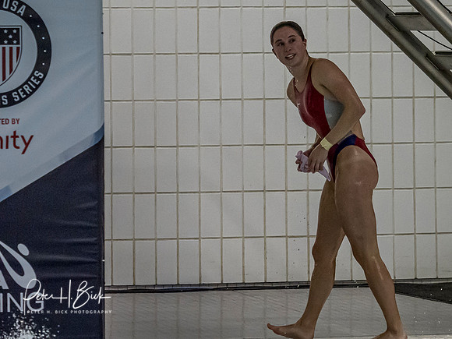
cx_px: 295
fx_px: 5099
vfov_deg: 3.8
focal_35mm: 391
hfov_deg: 5.1
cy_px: 91
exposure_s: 1/1000
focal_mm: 125
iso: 4000
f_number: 2.8
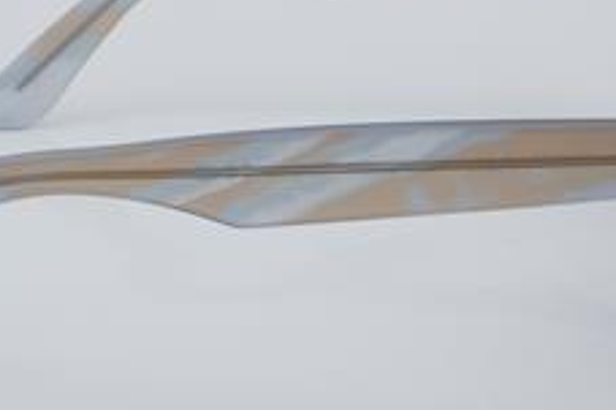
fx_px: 2257
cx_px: 304
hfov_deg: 15.5
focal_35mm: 132
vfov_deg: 10.4
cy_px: 144
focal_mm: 50
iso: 100
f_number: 32
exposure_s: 1/4
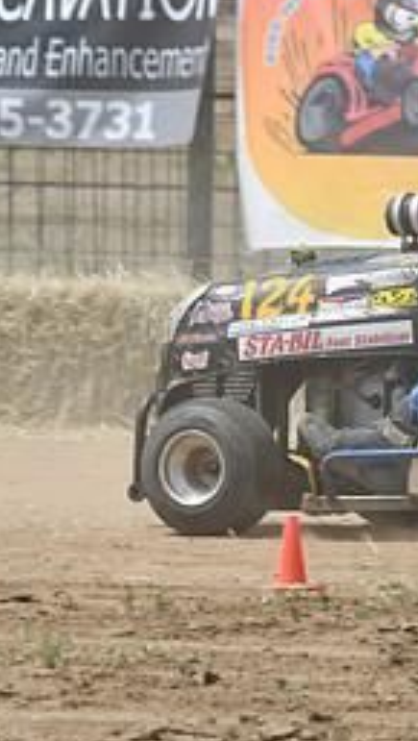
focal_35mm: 619
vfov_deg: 3.5
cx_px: 591
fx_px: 12169
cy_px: 347
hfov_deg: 2.0
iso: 125
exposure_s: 1/500
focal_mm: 175
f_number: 8
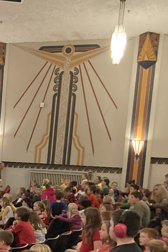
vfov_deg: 25.2
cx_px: -105
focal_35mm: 78
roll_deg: -2.9
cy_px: 228
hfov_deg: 15.7
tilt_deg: -8.7
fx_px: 546
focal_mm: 3.99
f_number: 1.8
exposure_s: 1/30
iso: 500
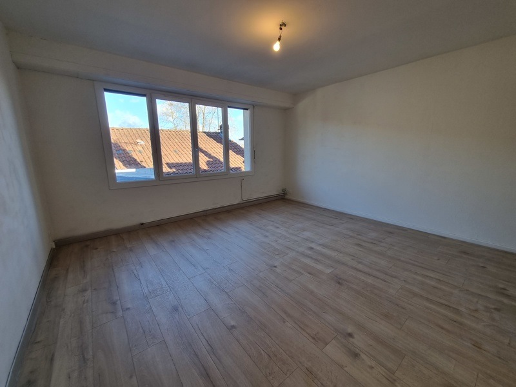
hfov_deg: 106.2
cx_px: 258
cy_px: 194
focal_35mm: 13
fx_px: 194
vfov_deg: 89.9
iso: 64
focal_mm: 2.2
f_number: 2.2
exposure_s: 1/100
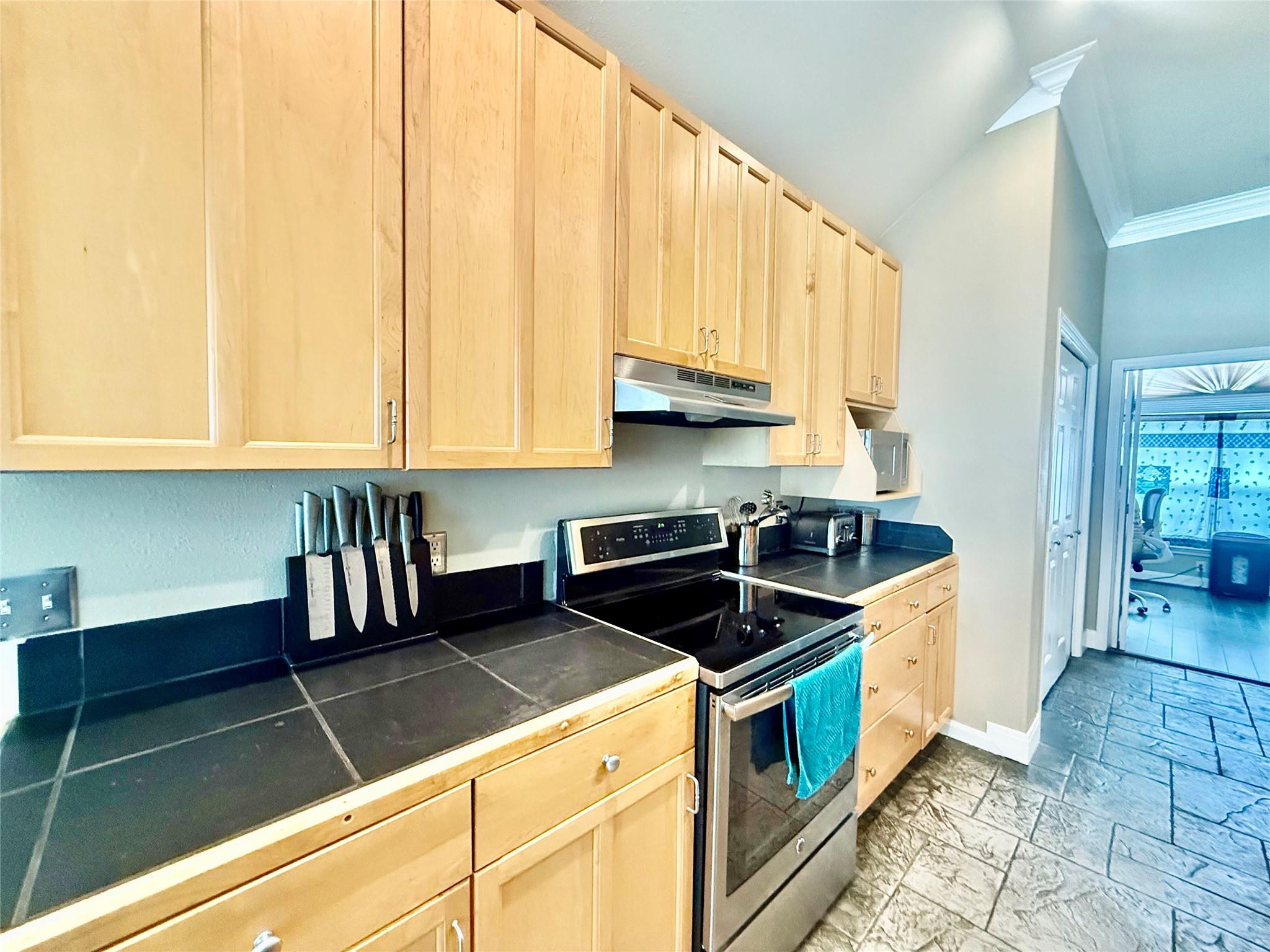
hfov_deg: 102.1
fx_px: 514
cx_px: 635
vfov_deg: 85.7
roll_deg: -0.8
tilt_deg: -2.6
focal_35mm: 14
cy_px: 476
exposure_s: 1/60
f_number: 2.2
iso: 640
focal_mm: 2.22
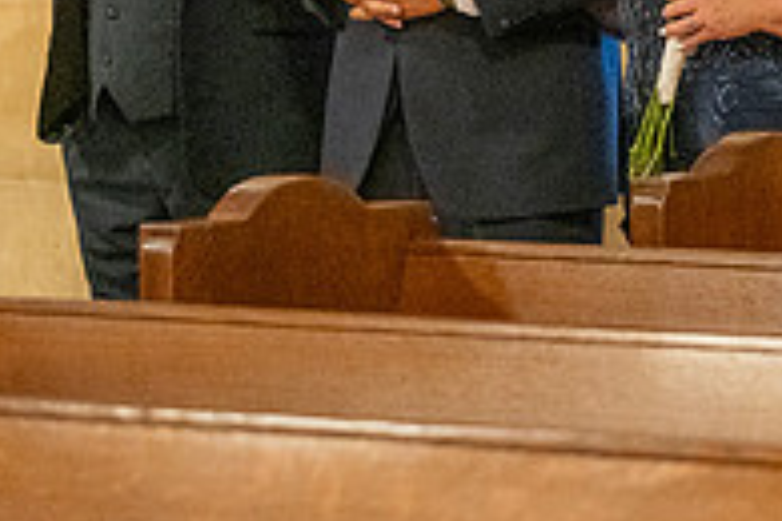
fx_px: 7754
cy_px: -194
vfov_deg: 3.8
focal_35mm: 357
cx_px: 513
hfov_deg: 5.8
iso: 3200
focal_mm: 120
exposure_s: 1/200
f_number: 4
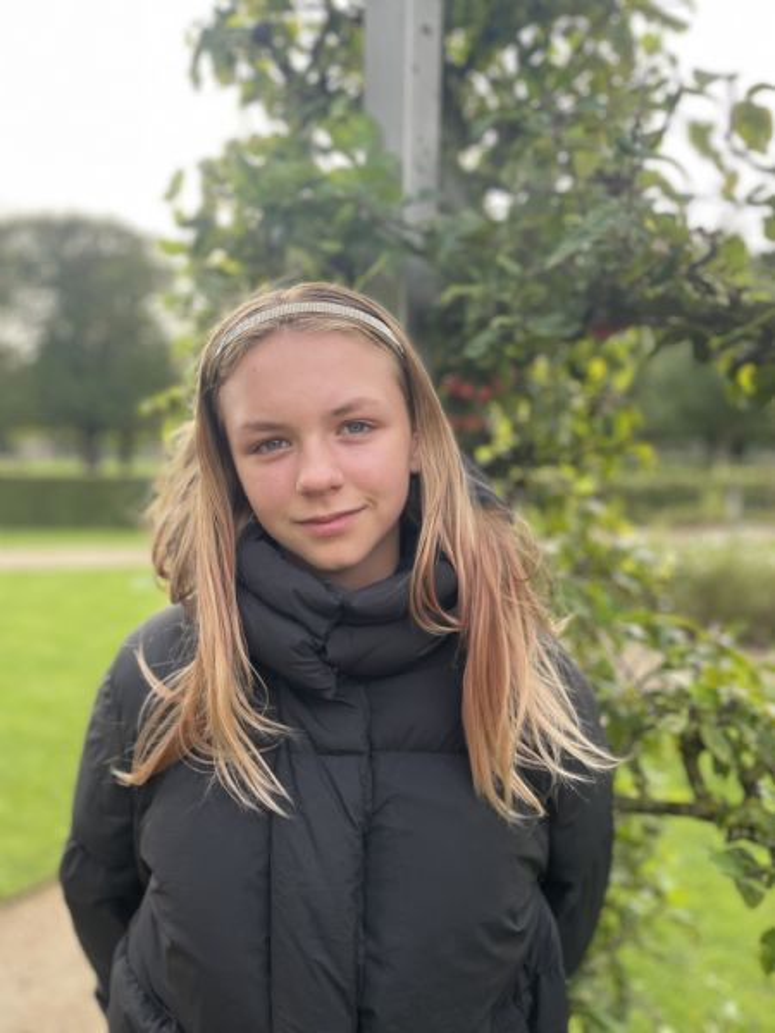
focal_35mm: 26
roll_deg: +0.0
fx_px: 776
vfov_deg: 67.3
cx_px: 388
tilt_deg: -3.8
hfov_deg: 53.1
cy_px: 516
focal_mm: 4.2
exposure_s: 1/452
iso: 50
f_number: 1.6
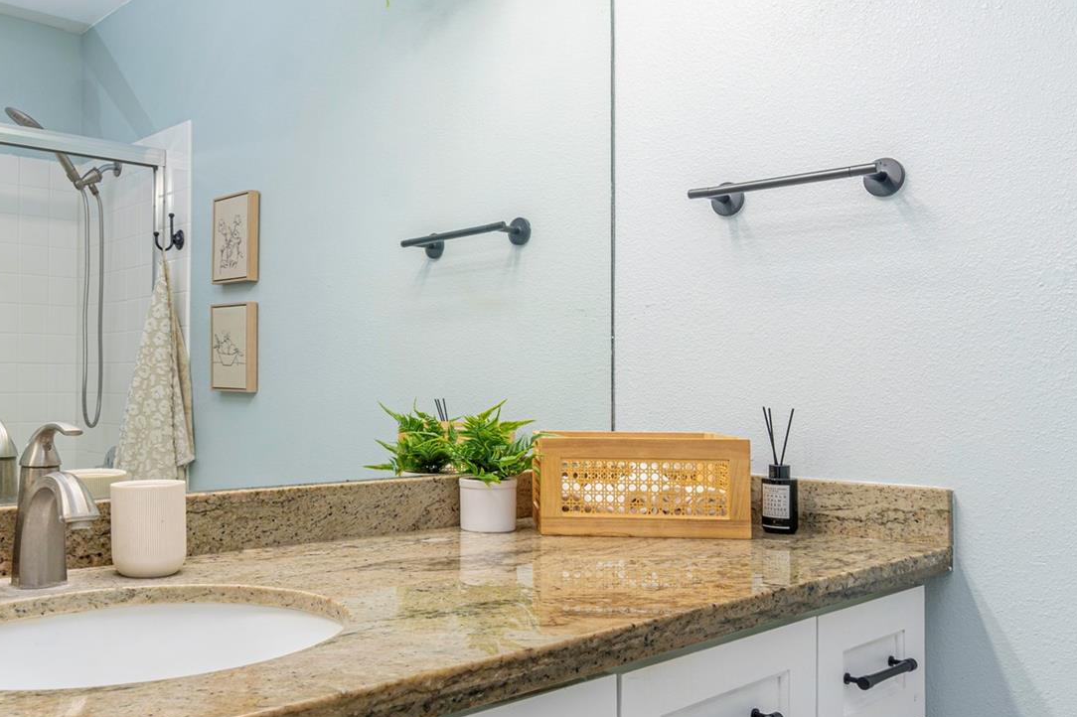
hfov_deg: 59.3
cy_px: 369
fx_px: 927
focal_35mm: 31
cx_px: 389
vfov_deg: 42.3
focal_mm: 14
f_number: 8
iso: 100
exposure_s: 1/13
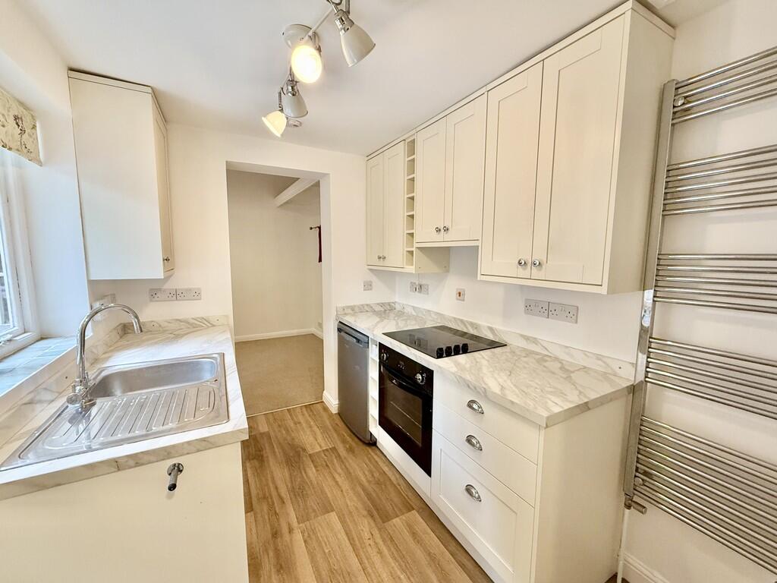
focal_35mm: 14
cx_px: 388
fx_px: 314
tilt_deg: -5.7
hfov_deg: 102.1
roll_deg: -2.2
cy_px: 292
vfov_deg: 85.7
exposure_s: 1/99
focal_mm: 2.22
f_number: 2.2
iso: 320
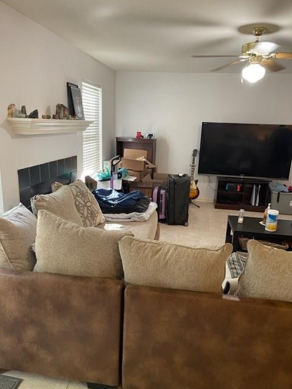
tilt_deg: -14.1
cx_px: 146
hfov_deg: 53.1
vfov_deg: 67.3
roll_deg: -1.9
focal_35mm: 26
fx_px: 292
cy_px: 194
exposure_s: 1/60
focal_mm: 5.1
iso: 250
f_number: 1.6
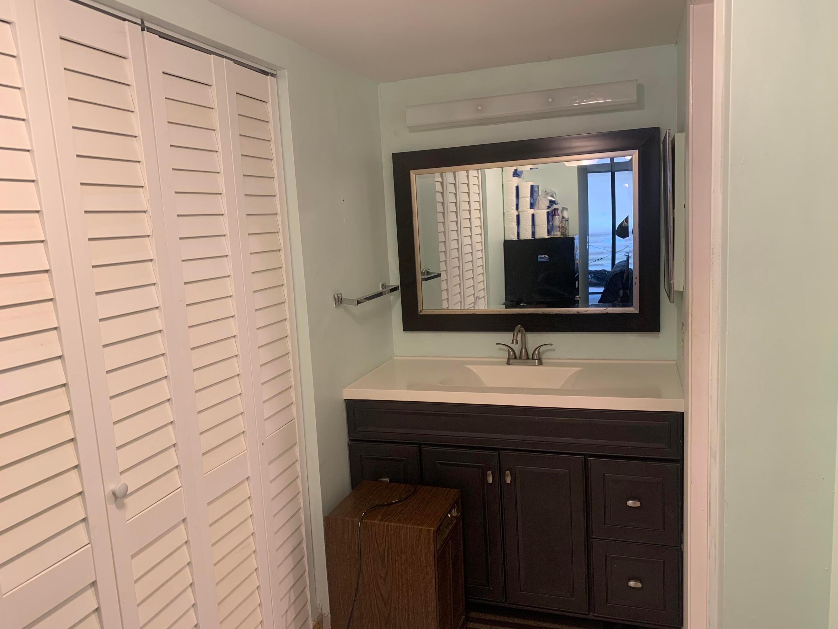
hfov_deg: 67.3
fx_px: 629
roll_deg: +3.0
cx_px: 419
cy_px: 314
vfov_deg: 53.1
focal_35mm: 26
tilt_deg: -8.6
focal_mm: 4.25
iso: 100
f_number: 1.8
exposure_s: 1/60
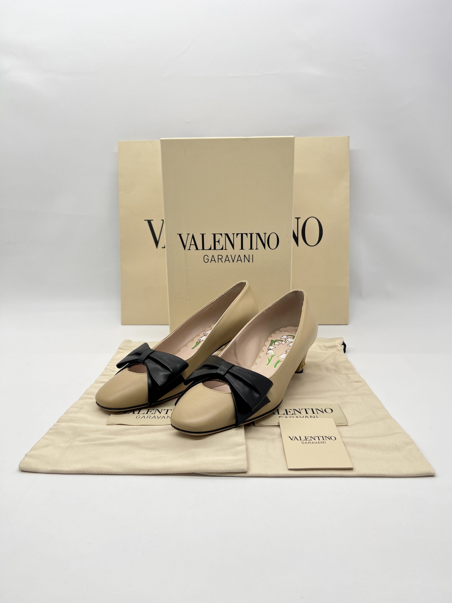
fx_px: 453
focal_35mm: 26
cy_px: 302
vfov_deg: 67.3
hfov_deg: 53.1
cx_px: 226
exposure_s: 1/133
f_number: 1.5
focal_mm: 5.7
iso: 32
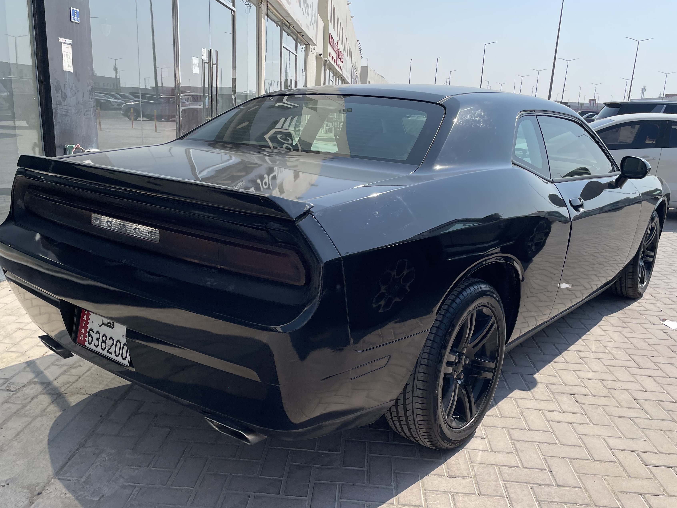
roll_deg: +0.2
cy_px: 276
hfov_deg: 58.4
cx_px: 339
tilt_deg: -15.1
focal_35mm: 31
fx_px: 606
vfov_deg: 45.4
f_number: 1.6
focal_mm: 4.2
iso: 32
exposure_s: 1/3731
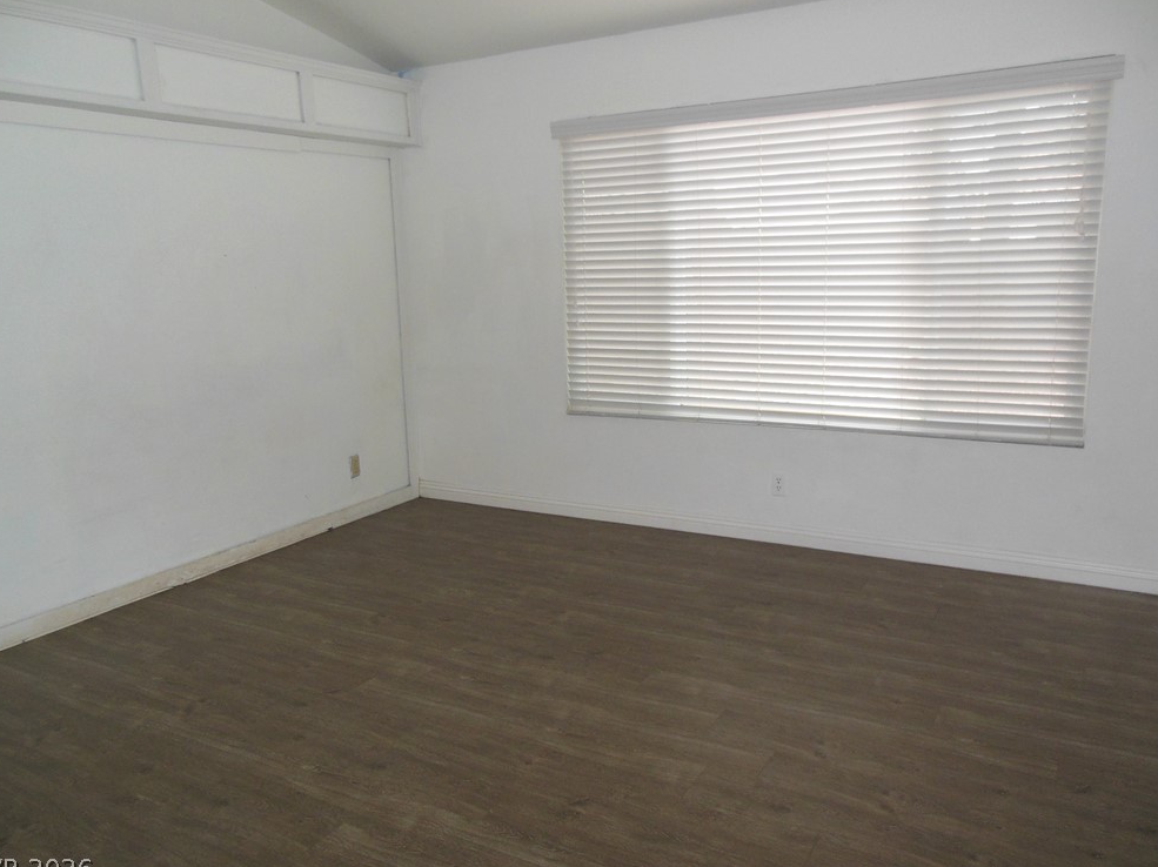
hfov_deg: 67.3
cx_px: 567
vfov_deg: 53.0
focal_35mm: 26
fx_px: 869
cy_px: 437
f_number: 3.2
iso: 250
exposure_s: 1/25
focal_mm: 4.5
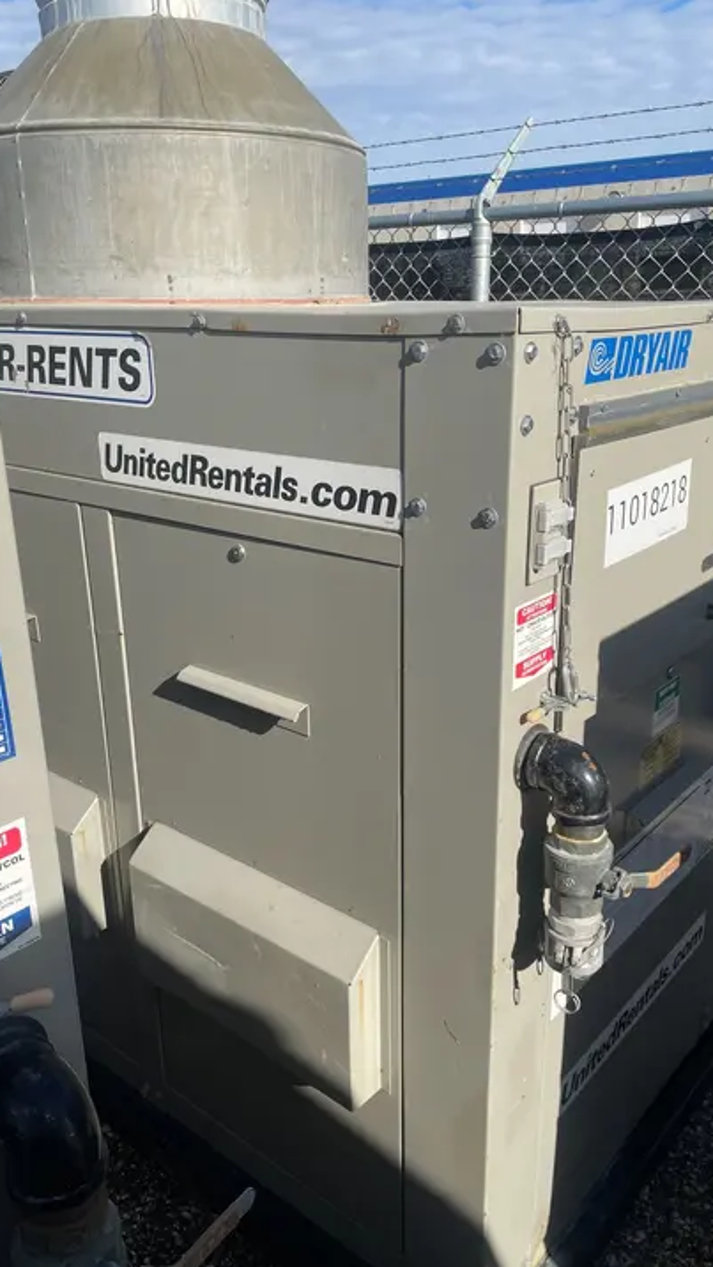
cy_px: 647
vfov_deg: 66.1
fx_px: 974
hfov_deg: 40.2
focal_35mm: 29
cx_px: 361
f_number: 1.6
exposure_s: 1/3300
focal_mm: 4.2
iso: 32
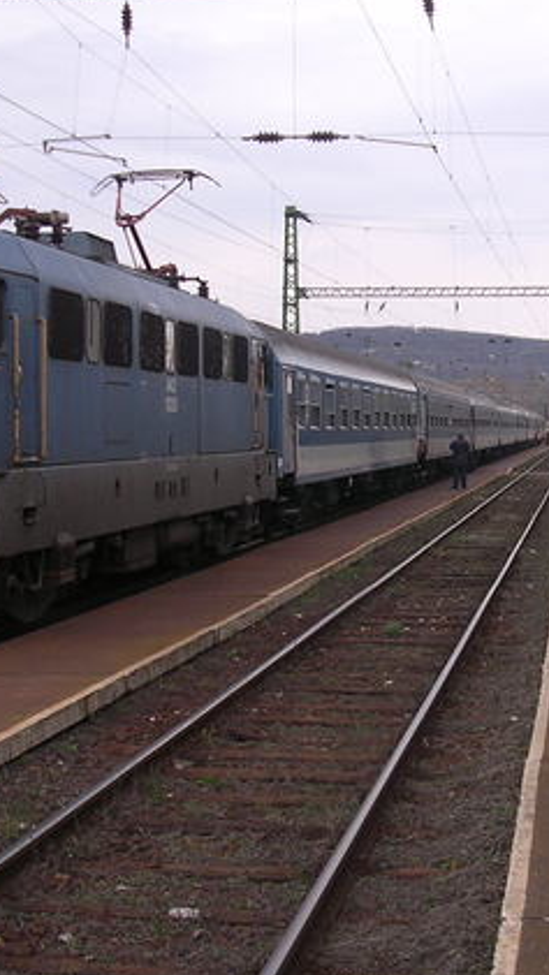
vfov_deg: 33.3
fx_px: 1629
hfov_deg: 19.1
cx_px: 338
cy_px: 431
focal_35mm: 63
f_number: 2.8
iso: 100
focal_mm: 5.8
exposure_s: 1/365
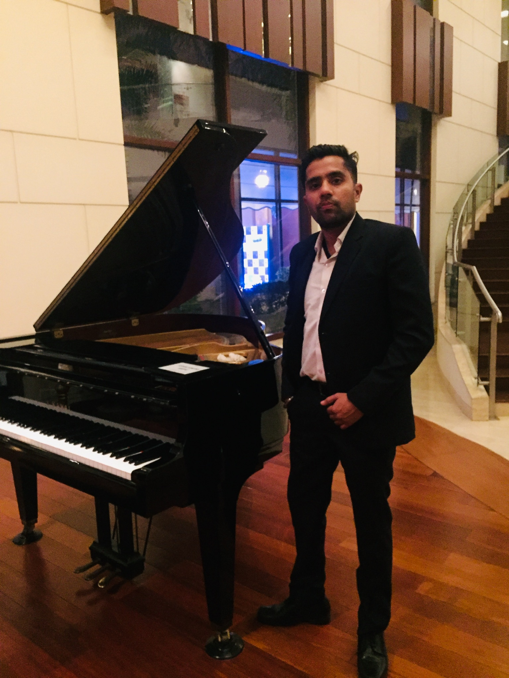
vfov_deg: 61.7
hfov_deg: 48.2
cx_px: 254
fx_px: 569
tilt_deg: -8.2
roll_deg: +2.0
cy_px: 339
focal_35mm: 29
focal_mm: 4.15
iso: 800
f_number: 2.2
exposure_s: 1/17
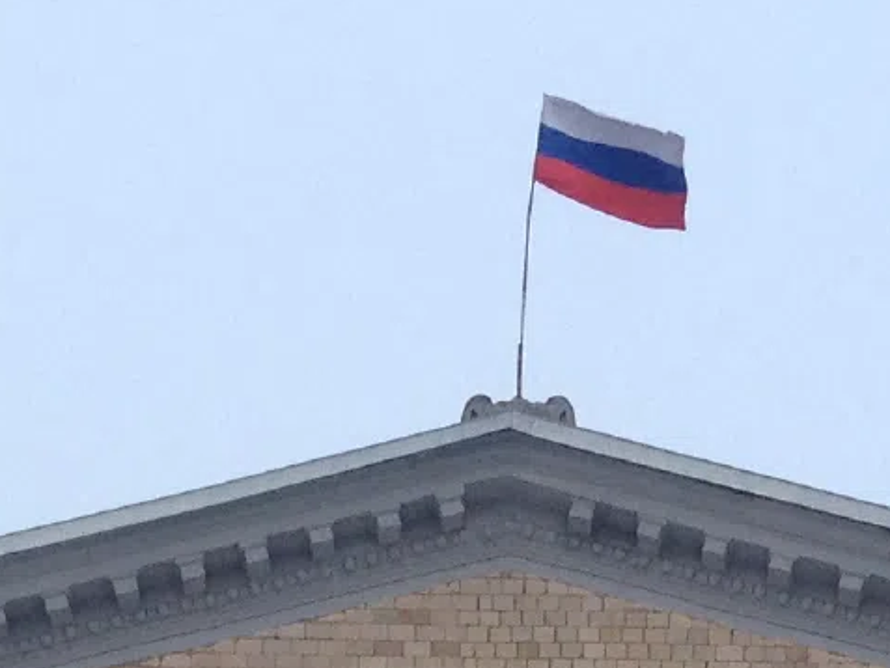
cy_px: 1539
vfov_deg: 7.9
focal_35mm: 176
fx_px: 4526
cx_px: 603
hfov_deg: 11.2
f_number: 2.4
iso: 50
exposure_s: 1/286
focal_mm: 4.28
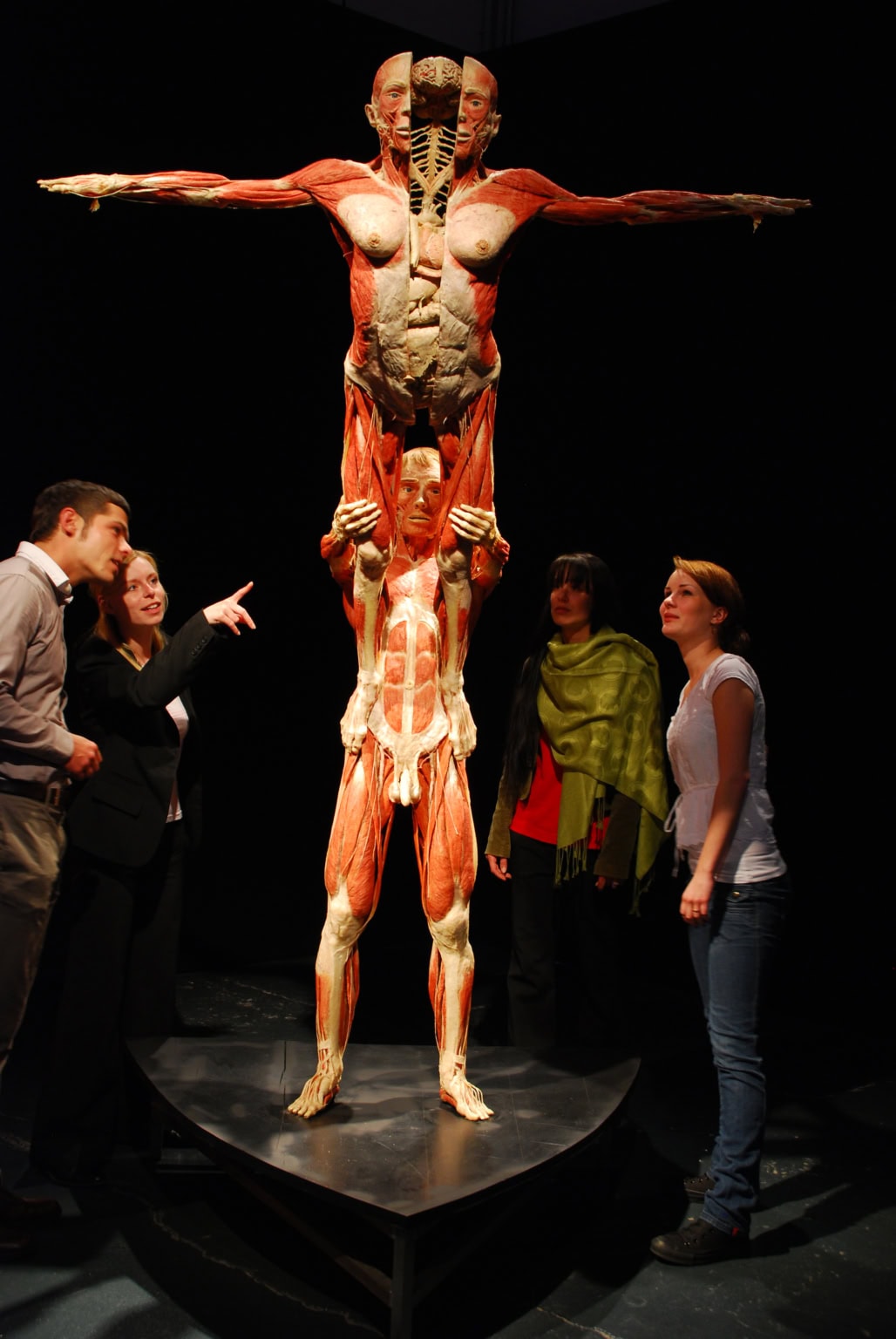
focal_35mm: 48
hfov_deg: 28.1
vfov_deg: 41.1
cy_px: 670
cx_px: 448
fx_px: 1787
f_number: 8
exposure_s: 1/8
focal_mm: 32
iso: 250
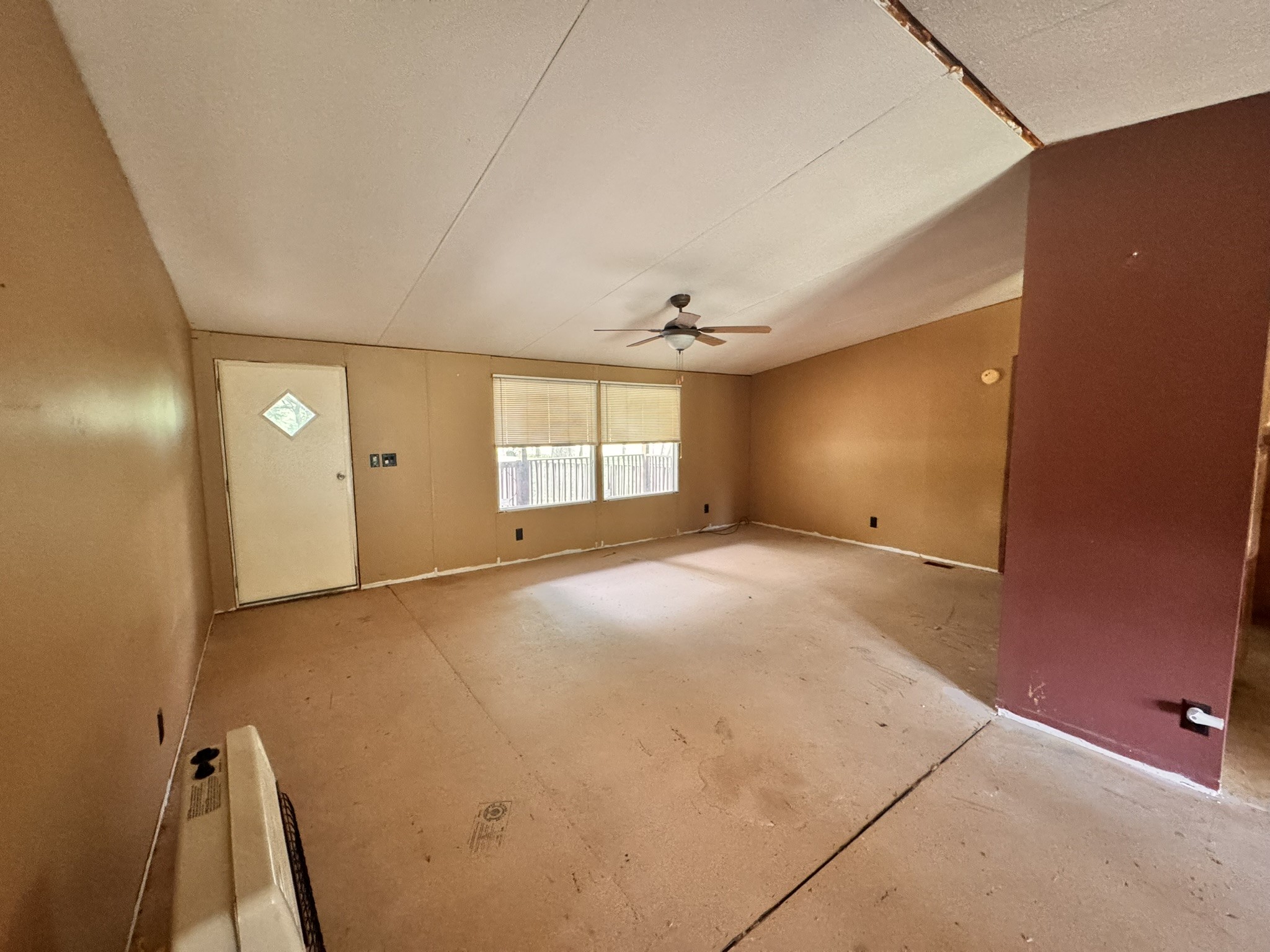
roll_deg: +0.0
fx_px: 514
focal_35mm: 14
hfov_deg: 102.1
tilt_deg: -6.8
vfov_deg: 85.7
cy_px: 476
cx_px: 635
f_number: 2.2
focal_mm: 2.22
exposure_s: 1/60
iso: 800
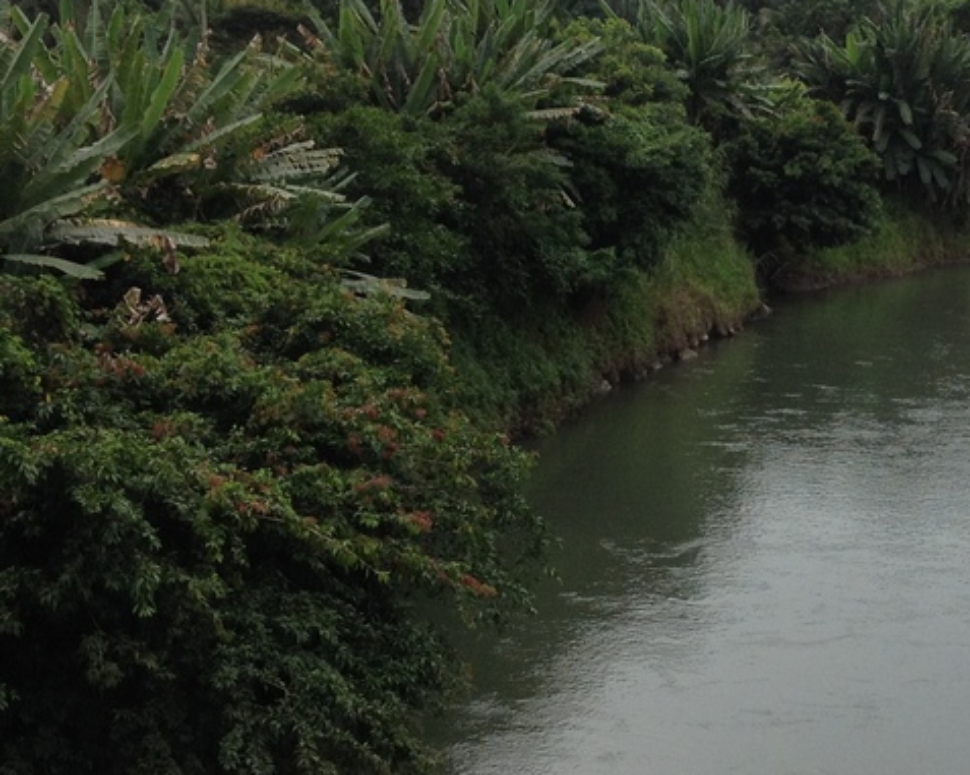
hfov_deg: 21.8
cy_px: 462
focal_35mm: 86
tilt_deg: -13.5
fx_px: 2467
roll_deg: -0.3
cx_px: 848
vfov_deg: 17.8
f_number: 2.4
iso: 50
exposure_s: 1/1346
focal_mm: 4.28
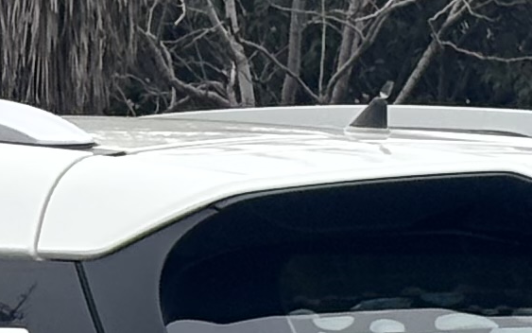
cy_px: 518
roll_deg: -0.1
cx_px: -73
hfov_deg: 5.3
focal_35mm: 395
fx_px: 5728
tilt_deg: -0.8
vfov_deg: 3.3
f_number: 1.6
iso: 32
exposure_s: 1/1017
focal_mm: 5.96
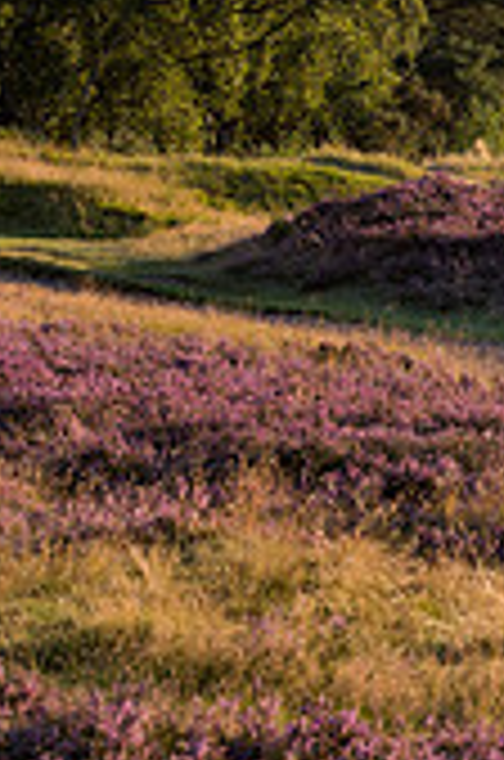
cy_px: 137
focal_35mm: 337
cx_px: 1269
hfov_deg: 4.0
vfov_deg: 6.1
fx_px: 7106
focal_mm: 98
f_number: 7.1
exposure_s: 1/320
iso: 200
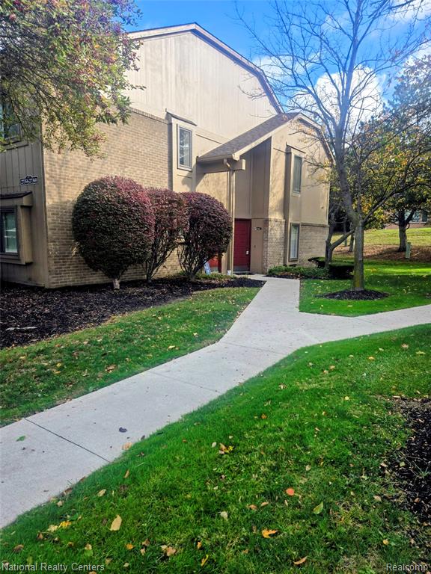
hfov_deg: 58.9
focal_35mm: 23
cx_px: 216
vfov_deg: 73.9
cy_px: 287
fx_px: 382
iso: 25
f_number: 1.8
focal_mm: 5.4
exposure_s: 1/516
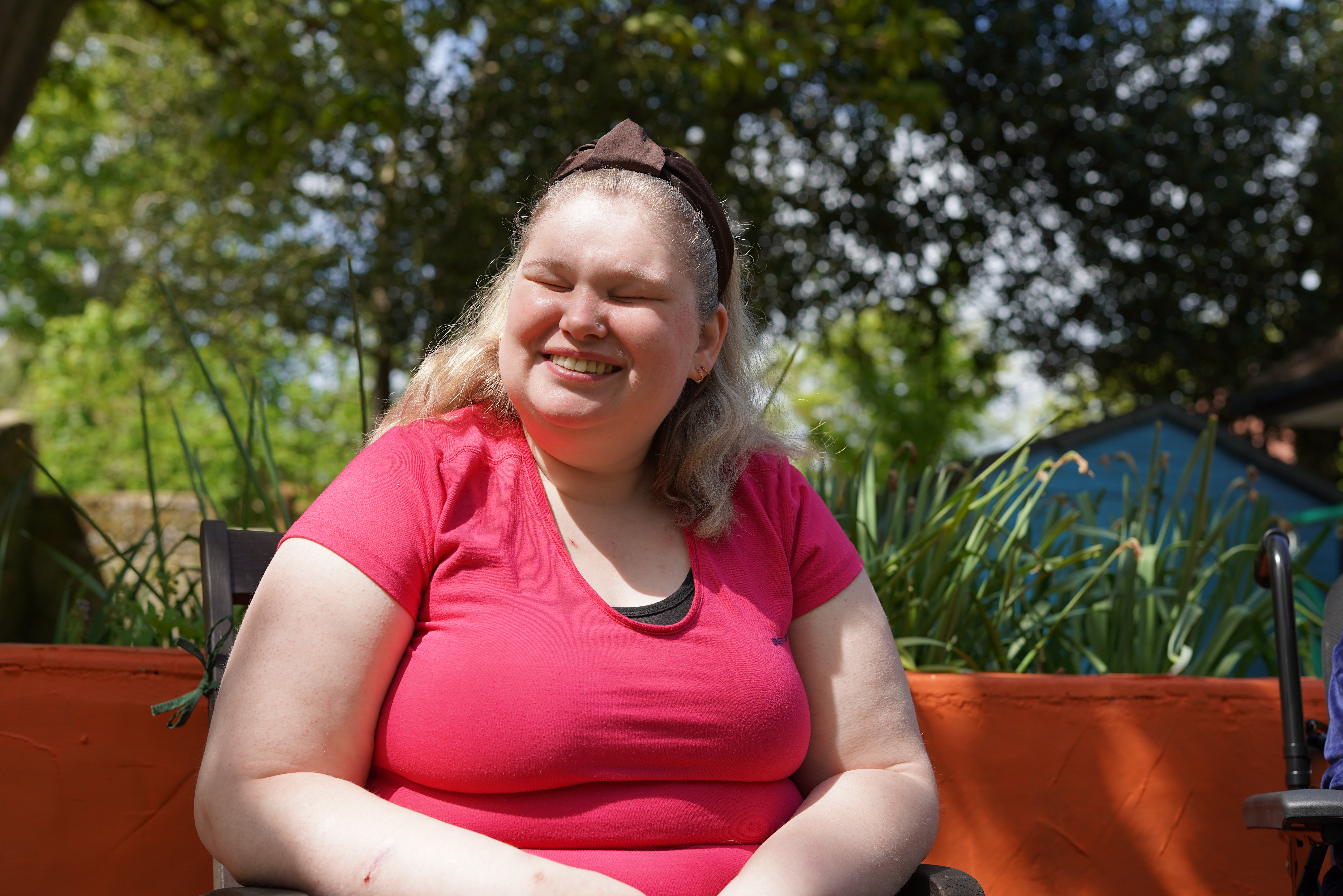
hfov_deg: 39.6
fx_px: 1865
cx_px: 672
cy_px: 448
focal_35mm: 50
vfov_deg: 27.0
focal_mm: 50
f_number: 4.5
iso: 100
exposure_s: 1/500
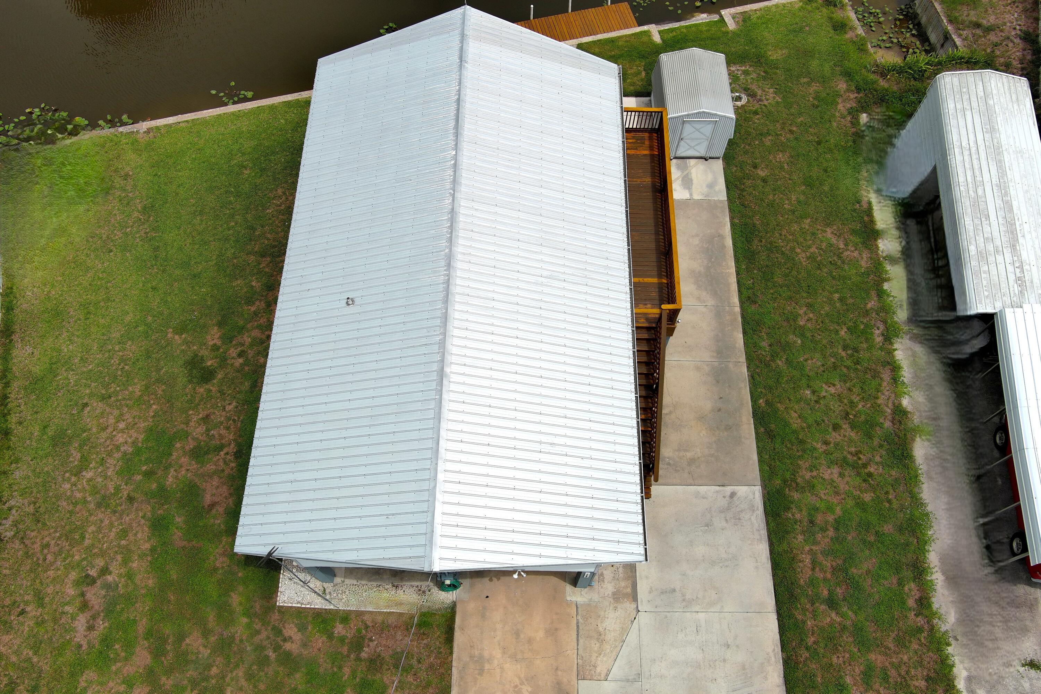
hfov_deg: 63.7
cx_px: 520
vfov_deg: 45.0
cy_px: 347
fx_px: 839
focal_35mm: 29
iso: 100
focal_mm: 10.57
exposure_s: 1/3906
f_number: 2.8
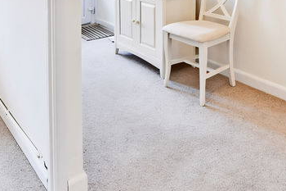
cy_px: -53
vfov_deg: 27.6
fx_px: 326
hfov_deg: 46.6
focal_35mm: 41
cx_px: 193
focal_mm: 14
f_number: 11
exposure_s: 1/15
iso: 250
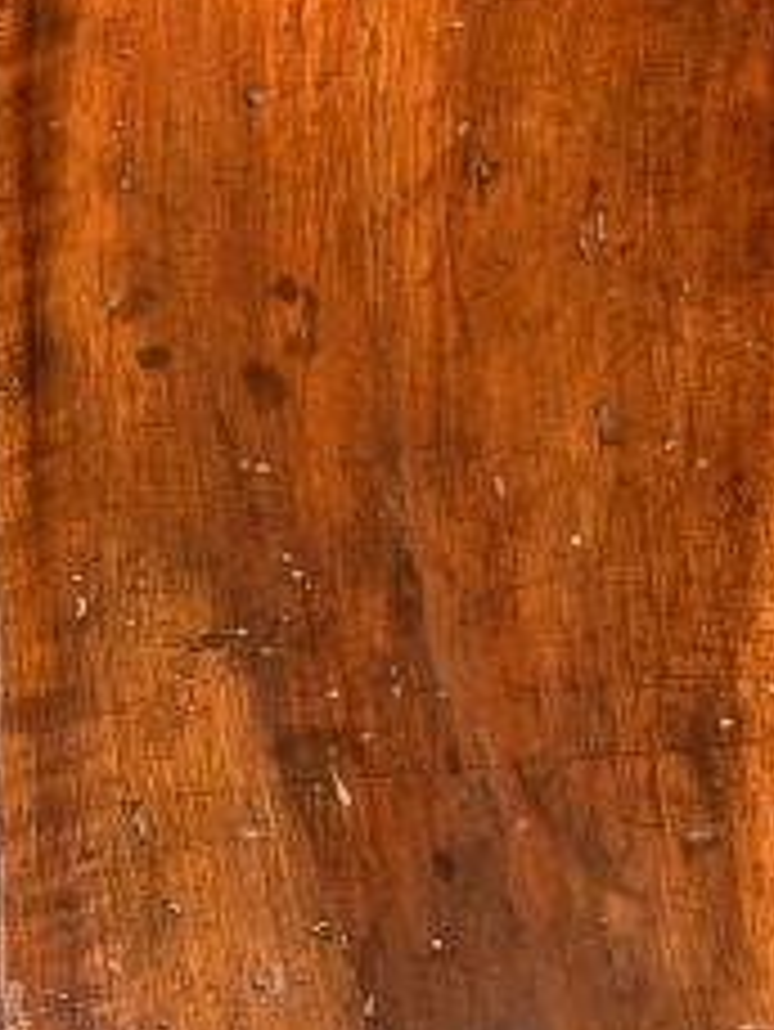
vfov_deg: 12.4
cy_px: -22
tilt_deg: -79.4
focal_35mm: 157
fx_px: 4676
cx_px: -248
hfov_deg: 9.3
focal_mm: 6.93
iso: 500
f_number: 1.48
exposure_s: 1/50
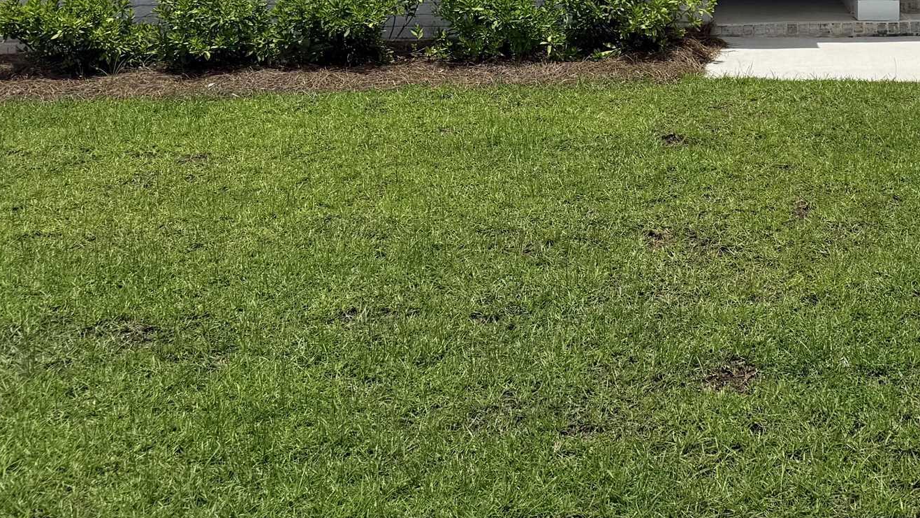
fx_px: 1488
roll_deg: +0.0
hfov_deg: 32.6
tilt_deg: -2.3
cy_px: -73
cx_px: 833
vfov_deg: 18.8
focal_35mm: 61
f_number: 1.78
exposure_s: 1/14286
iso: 80
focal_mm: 6.76
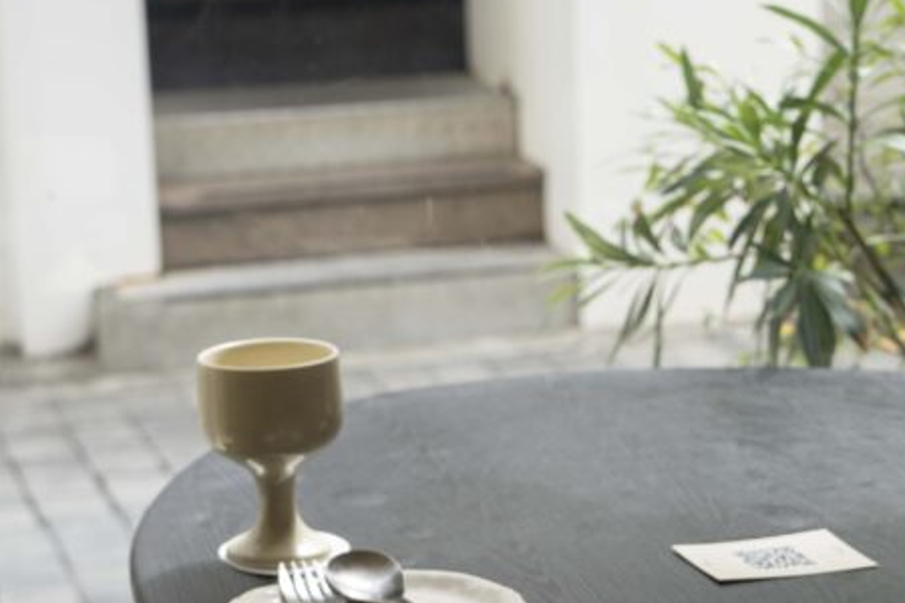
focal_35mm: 107
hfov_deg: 19.0
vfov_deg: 12.7
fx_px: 2690
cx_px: 642
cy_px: 473
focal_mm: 47
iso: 200
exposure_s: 1/160
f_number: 5.6
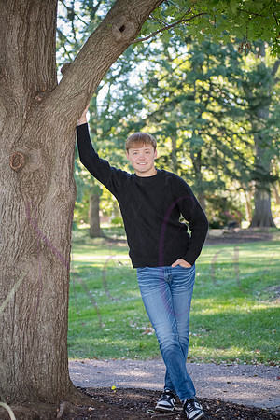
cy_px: 210
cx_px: 140
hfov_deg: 17.1
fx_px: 933
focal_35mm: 80
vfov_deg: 25.4
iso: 800
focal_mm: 80
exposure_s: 1/250
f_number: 4
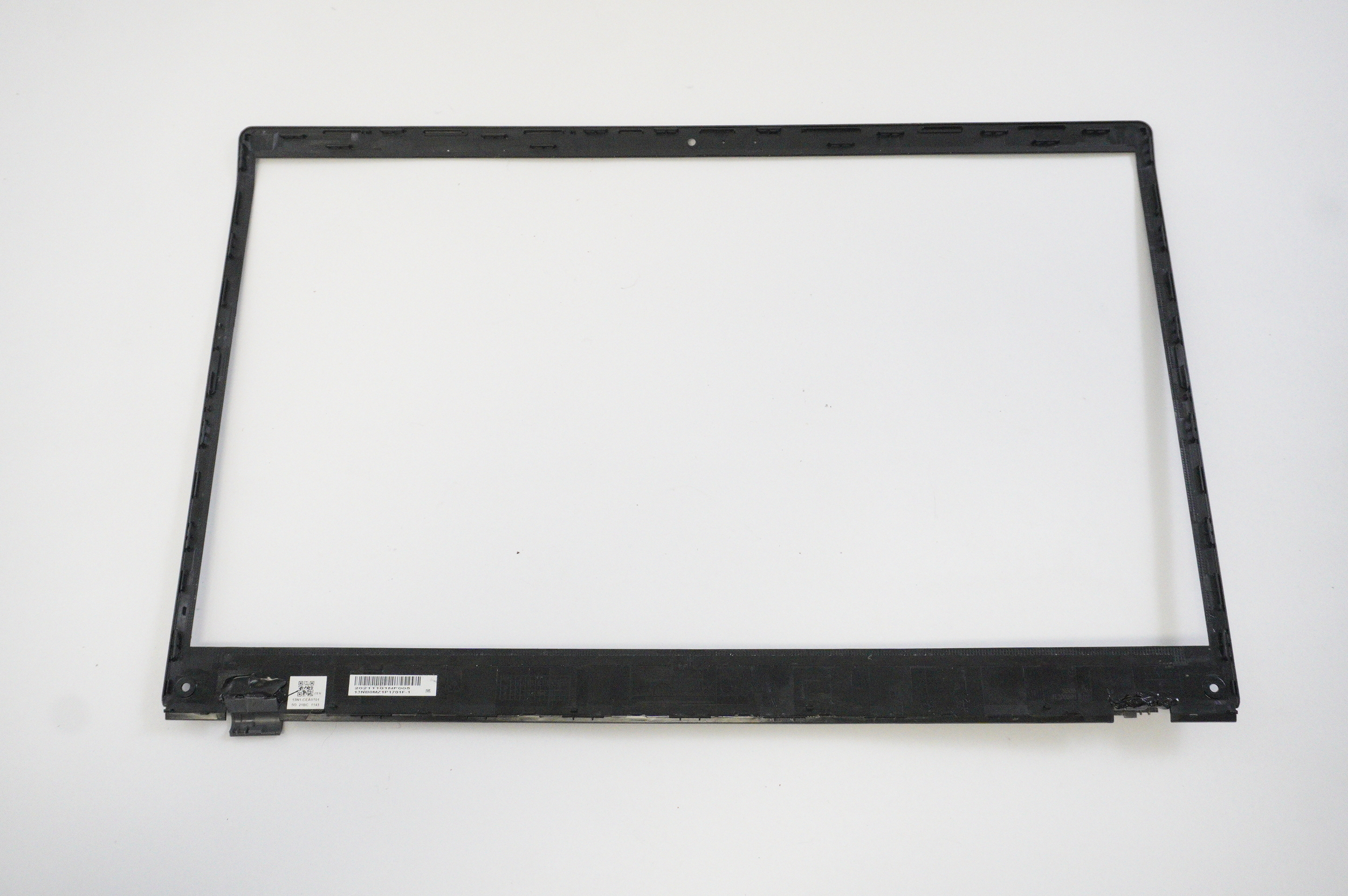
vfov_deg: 41.6
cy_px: 448
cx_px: 674
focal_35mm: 32
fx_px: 1178
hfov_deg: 59.5
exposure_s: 1/250
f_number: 5.6
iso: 5000
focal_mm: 21
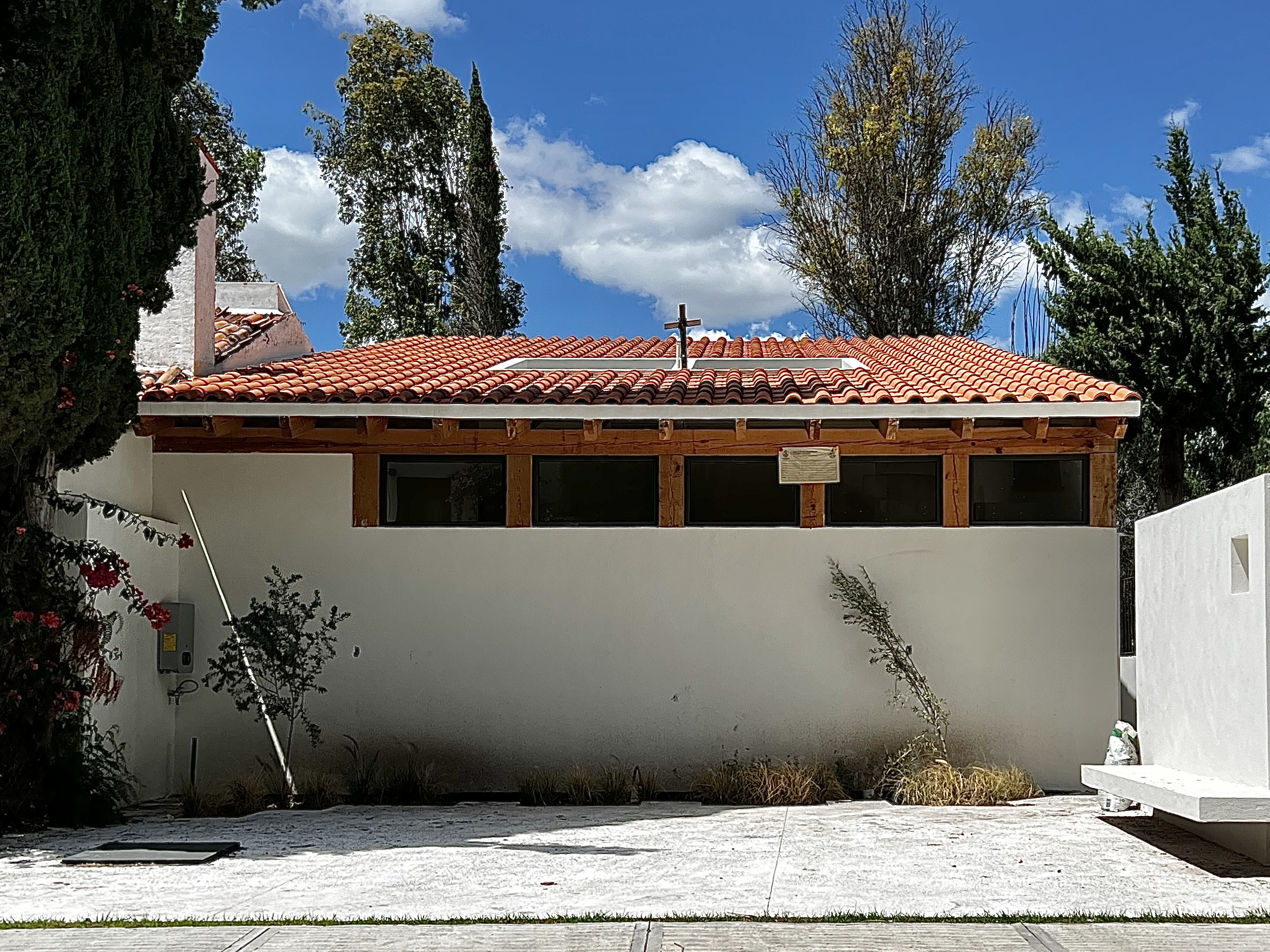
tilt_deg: +2.4
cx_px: 707
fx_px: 1688
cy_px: 599
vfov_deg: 31.4
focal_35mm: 46
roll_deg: +0.4
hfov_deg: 41.2
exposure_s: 1/8000
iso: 50
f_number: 1.5
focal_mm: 5.7
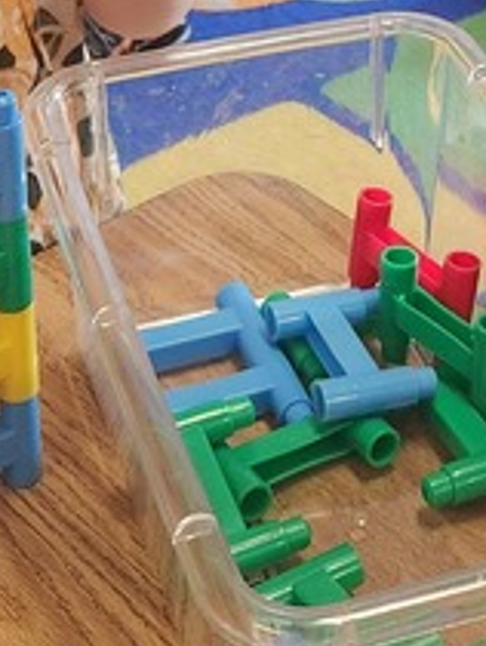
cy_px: -268
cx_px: 403
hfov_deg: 13.2
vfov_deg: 16.3
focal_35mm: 112
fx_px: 2092
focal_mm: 5.4
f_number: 1.8
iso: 640
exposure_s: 1/50
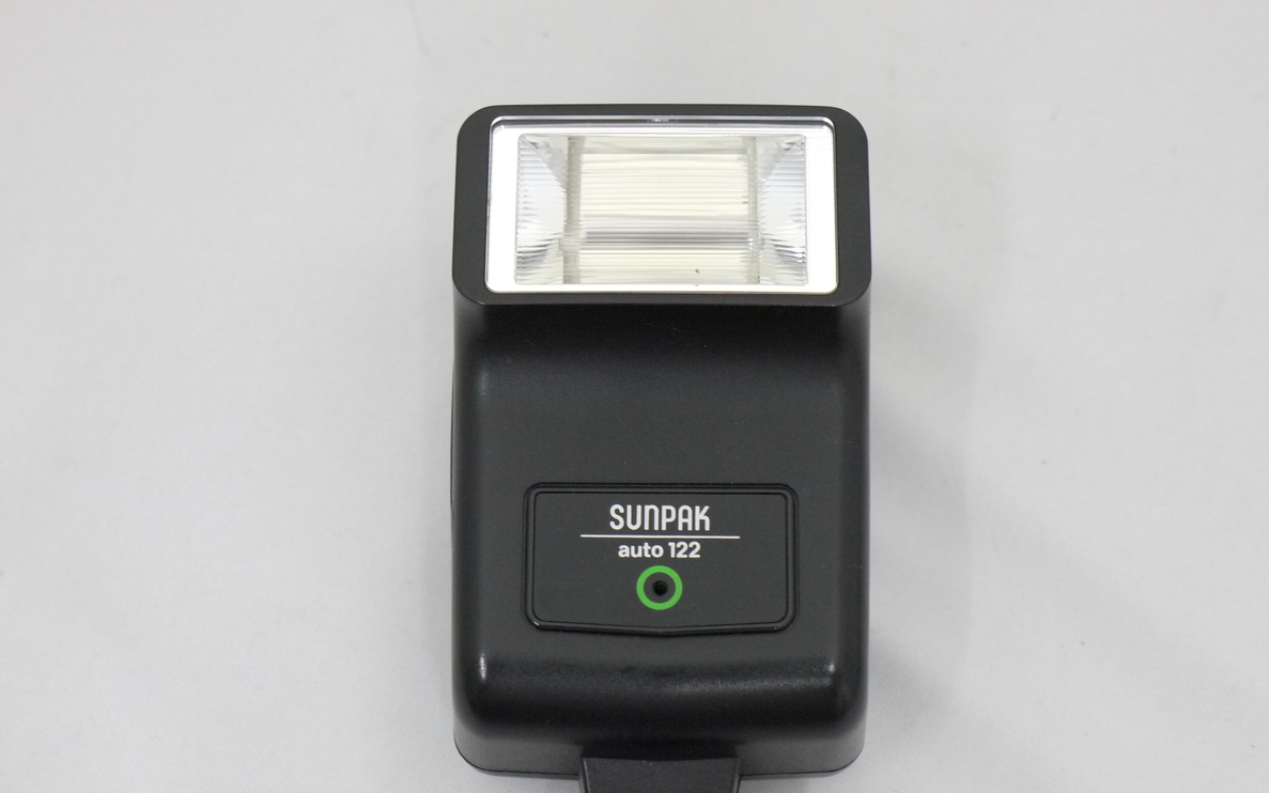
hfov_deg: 27.5
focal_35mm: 75
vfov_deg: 17.4
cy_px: 470
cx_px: 635
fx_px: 2594
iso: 800
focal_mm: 35
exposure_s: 1/80
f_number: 5.5
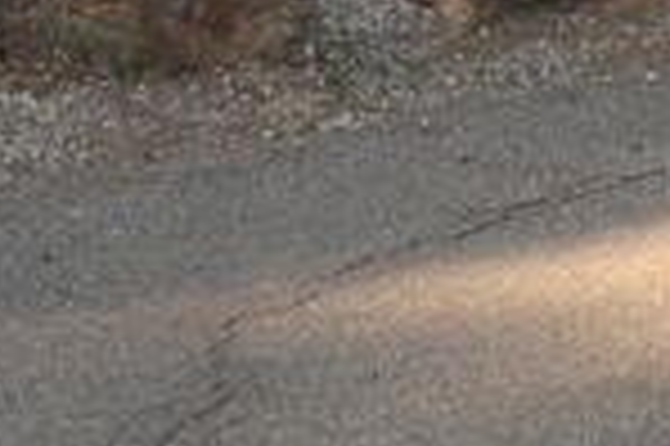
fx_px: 3495
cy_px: -730
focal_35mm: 188
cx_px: 755
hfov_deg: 10.8
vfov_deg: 6.8
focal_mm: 35
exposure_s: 1/60
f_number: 9
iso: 200
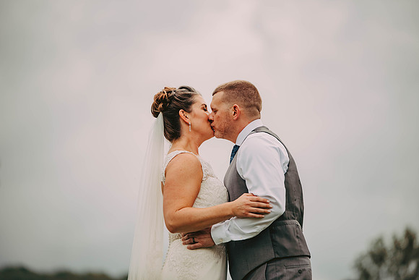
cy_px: 140
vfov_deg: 7.4
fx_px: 2154
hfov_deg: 11.1
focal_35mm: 185
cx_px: 210
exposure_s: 1/2000
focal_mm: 185
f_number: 2.8
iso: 200
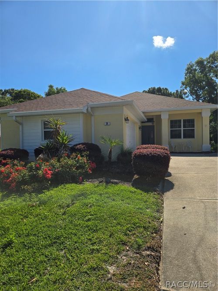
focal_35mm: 23
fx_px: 193
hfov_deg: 58.9
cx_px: 109
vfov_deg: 73.9
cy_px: 146
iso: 25
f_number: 1.8
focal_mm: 5.4
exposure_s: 1/2517
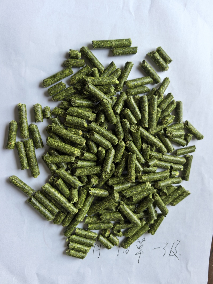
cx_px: 106
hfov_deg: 51.3
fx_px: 222
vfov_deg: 65.3
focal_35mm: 27
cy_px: 142
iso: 640
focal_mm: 6.98
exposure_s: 1/1045
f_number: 2
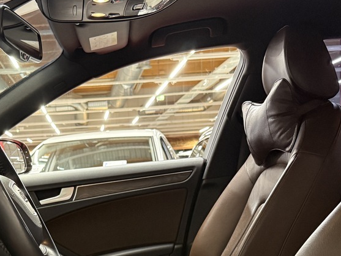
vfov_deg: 22.3
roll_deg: +3.5
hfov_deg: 30.6
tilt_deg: -8.3
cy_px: 285
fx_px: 611
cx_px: 83
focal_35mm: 62
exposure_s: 1/50
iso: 400
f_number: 1.78
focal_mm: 6.76
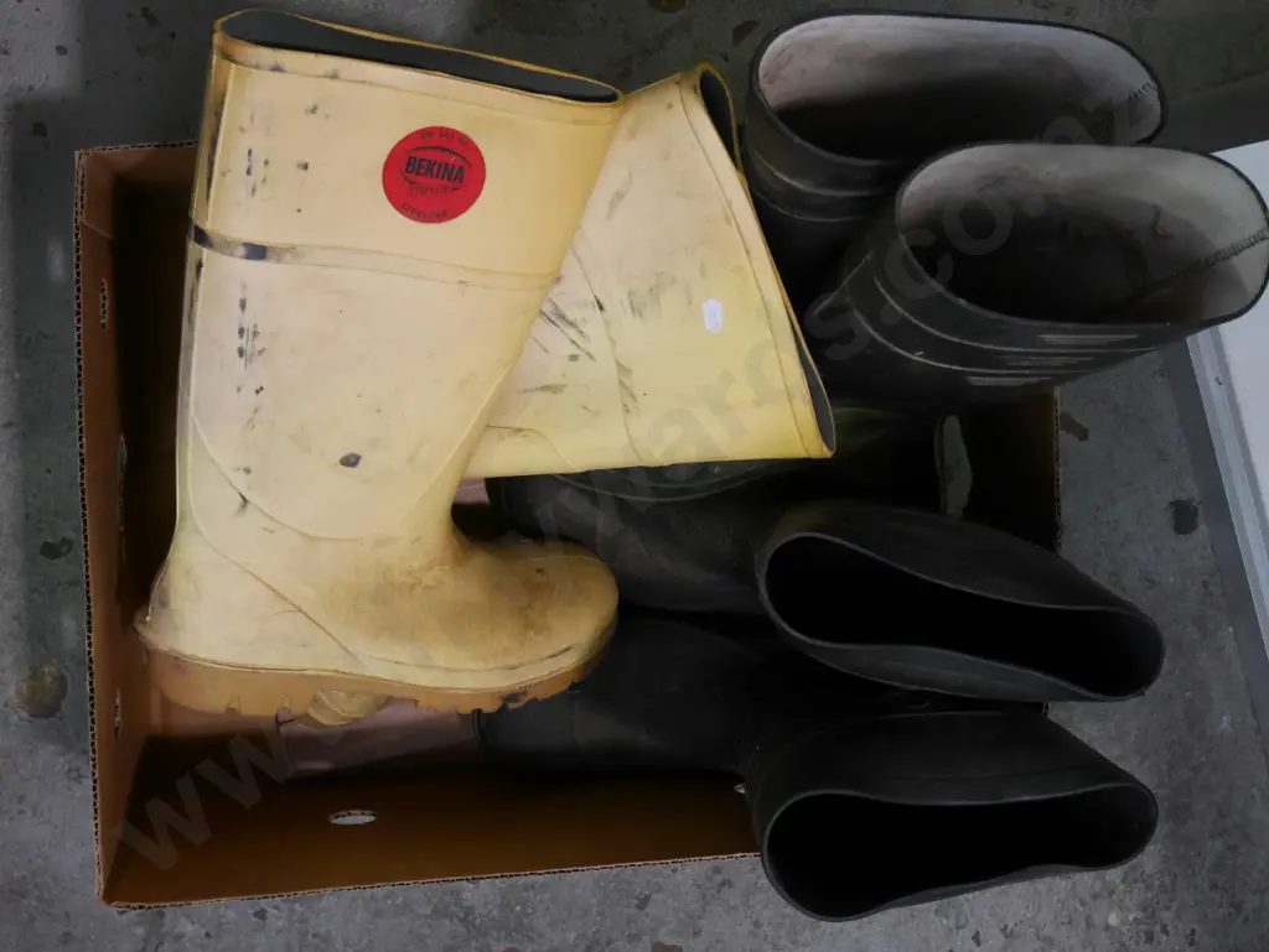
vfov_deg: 32.9
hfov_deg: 42.9
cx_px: 634
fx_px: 1614
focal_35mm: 44
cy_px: 476
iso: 3200
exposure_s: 1/125
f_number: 4.9
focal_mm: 22
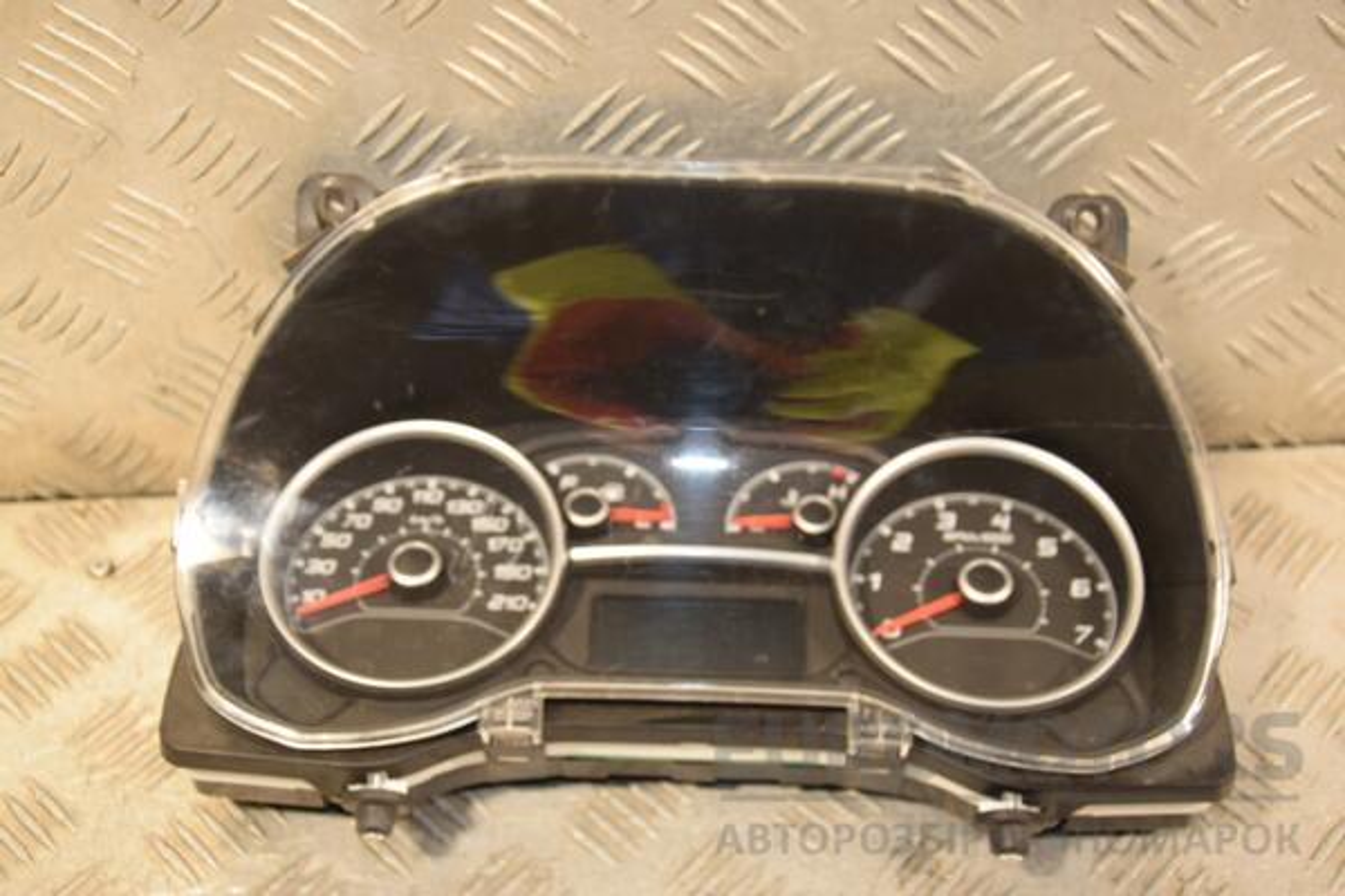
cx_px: 672
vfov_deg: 26.5
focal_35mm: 51
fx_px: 1905
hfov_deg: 38.9
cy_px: 448
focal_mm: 34
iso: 800
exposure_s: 1/200
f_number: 5
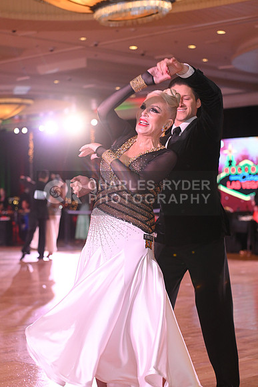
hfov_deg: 16.7
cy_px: 194
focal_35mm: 82
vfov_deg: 24.8
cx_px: 129
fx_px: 881
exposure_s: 1/200
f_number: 4
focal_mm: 82
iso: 2000
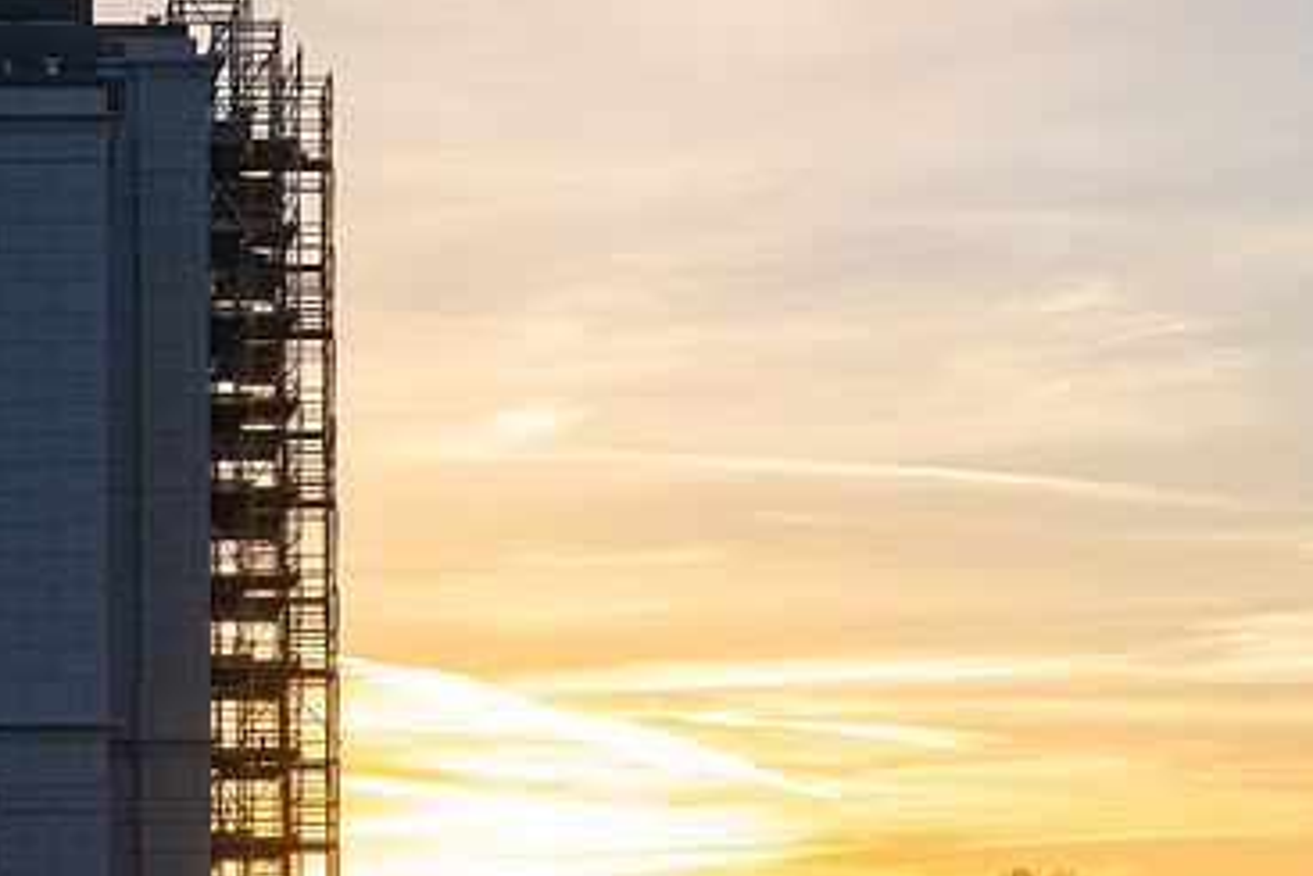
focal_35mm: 209
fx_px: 7625
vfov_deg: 6.6
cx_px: 504
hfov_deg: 9.8
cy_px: 431
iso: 400
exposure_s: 1/160
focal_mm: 130
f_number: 13
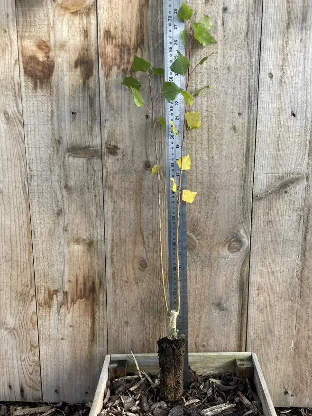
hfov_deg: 44.0
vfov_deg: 56.6
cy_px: 240
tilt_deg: -16.8
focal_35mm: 32
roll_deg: -2.6
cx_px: 179
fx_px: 385
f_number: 1.6
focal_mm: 4.2
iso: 32
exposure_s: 1/304
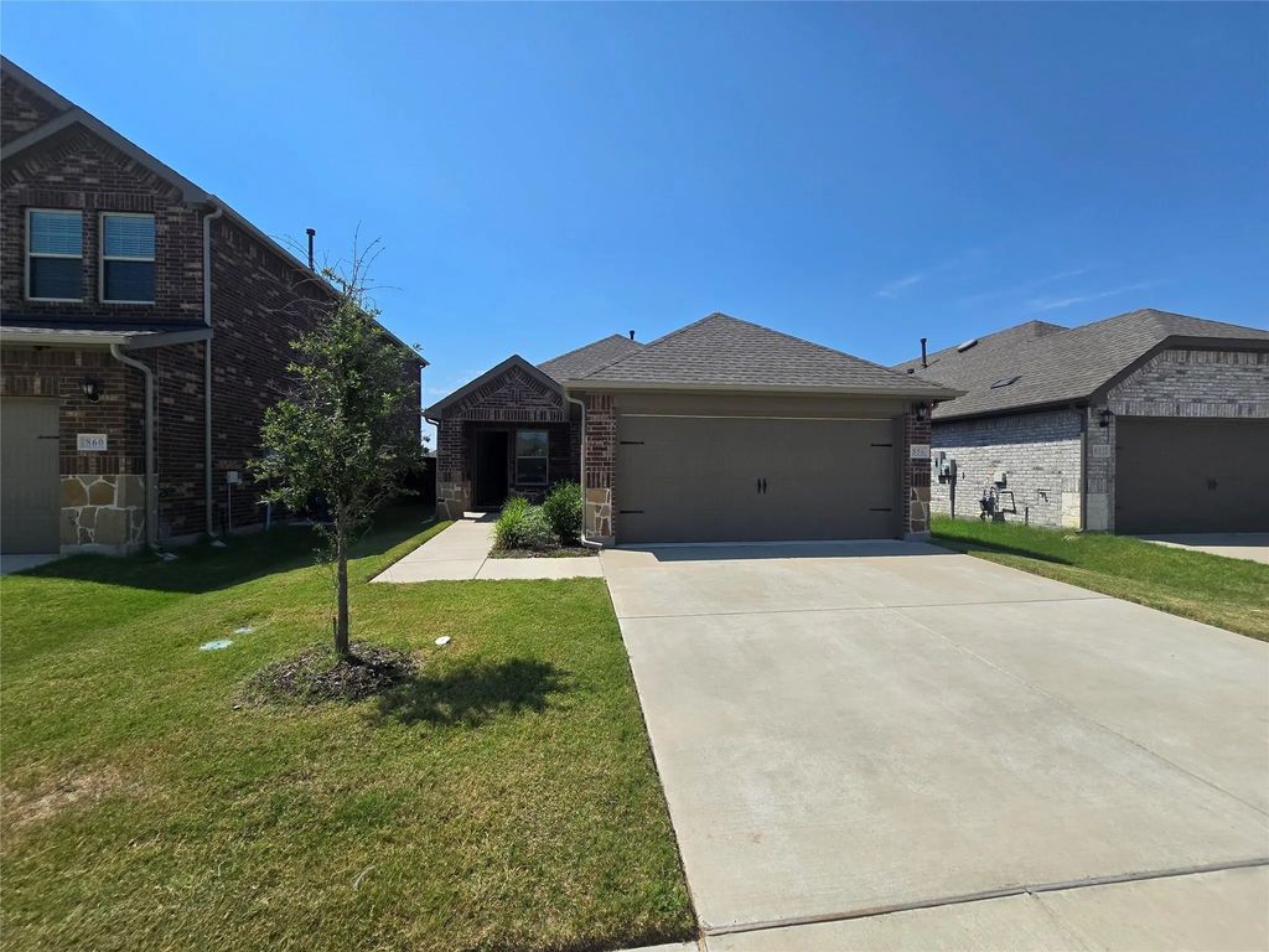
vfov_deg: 89.9
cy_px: 476
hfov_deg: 106.2
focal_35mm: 13
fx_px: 477
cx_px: 634
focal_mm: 2.2
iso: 50
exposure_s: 1/3436
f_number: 2.2
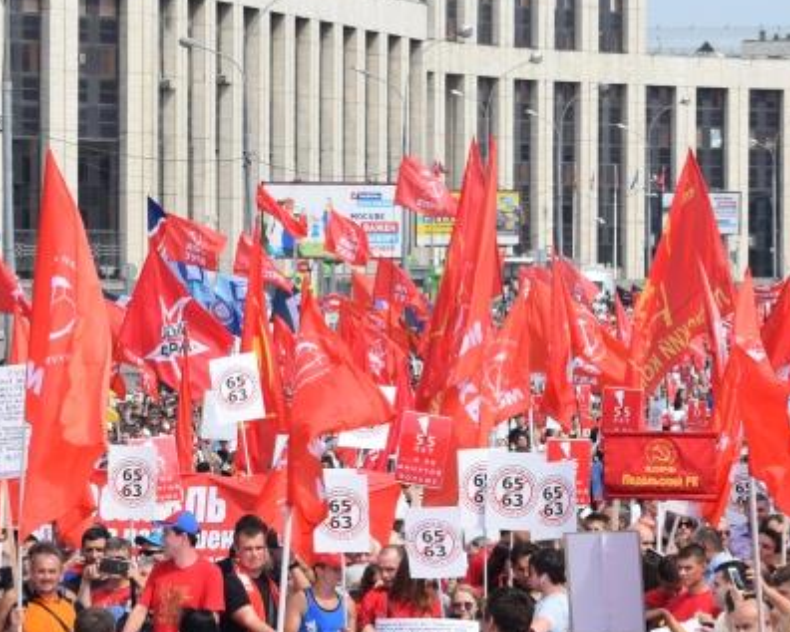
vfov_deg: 7.7
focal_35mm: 200
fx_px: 4682
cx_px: 592
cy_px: 272
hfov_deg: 9.6
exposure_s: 1/320
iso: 200
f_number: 9
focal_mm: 55
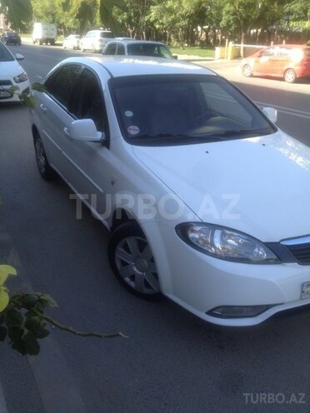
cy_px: 206
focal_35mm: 35
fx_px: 418
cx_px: 155
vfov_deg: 52.6
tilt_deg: -27.4
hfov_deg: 40.7
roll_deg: -1.9
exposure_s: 1/356
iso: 50
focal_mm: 4.28
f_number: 2.4
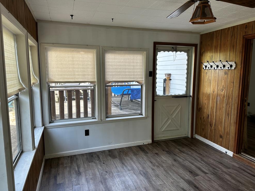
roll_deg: -0.6
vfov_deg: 54.9
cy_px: 97
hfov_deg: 69.4
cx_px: 128
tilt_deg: -5.4
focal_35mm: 25
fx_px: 184
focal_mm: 6.86
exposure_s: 1/121
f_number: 1.78
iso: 64
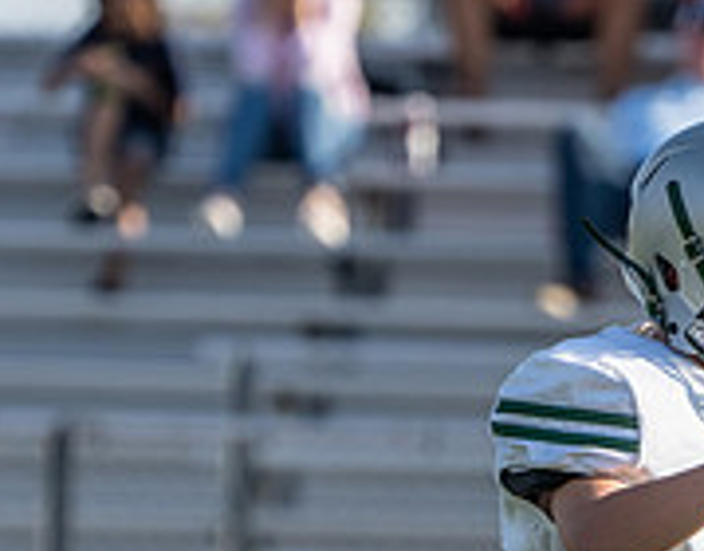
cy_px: 813
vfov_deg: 1.2
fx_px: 26129
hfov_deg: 1.5
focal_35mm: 1265
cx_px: 676
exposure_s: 1/1250
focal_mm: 333
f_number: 5.6
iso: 250
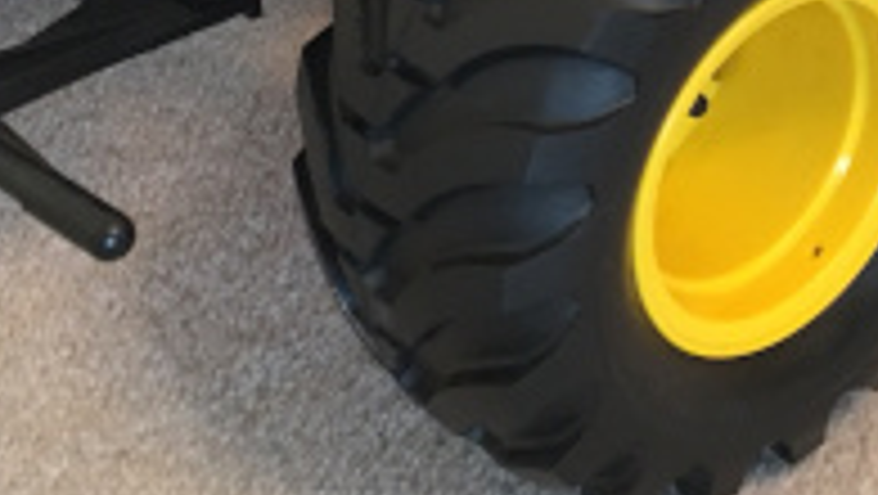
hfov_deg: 21.8
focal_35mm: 97
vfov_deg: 11.6
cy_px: -387
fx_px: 2260
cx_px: 635
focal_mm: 4.15
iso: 80
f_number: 2.2
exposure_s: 1/4
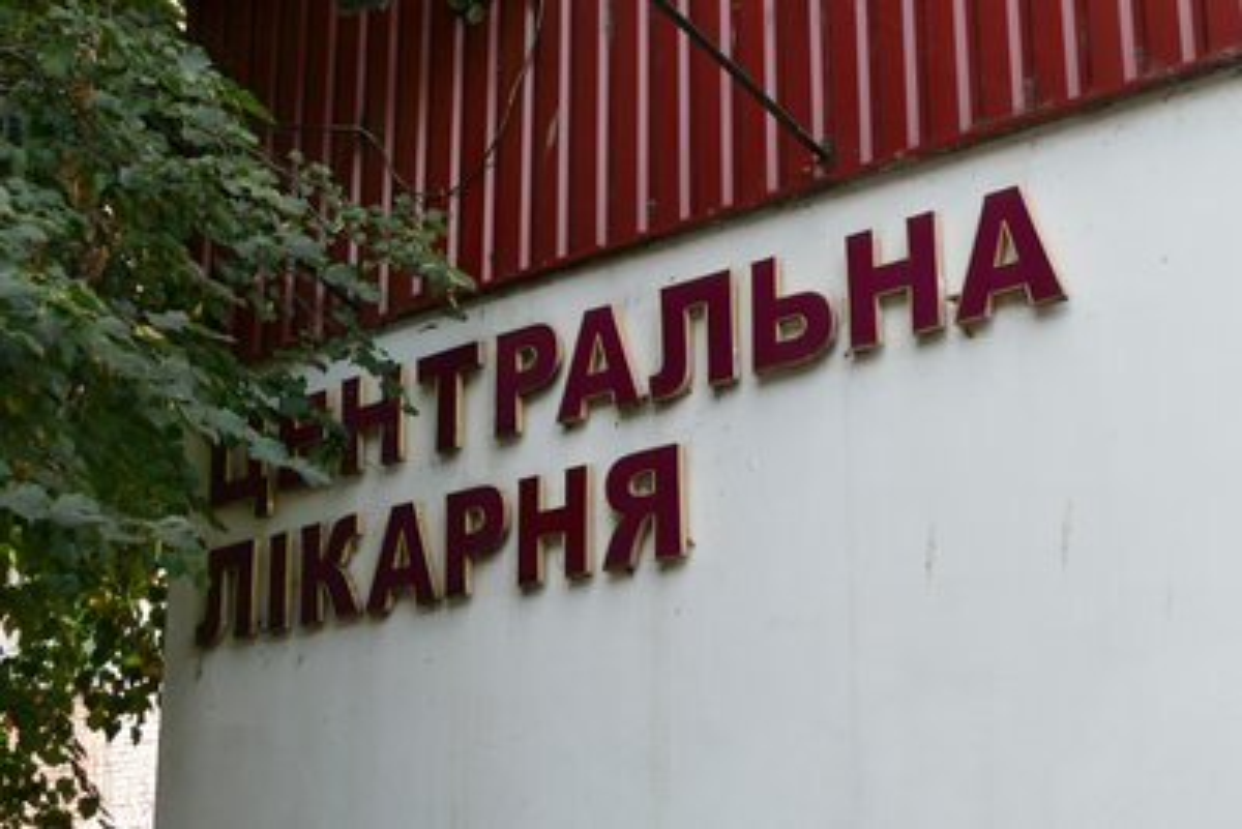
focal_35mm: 62
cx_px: 621
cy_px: 414
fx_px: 2140
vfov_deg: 21.9
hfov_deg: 32.4
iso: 400
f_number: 3.5
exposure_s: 1/1000
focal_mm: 22.58
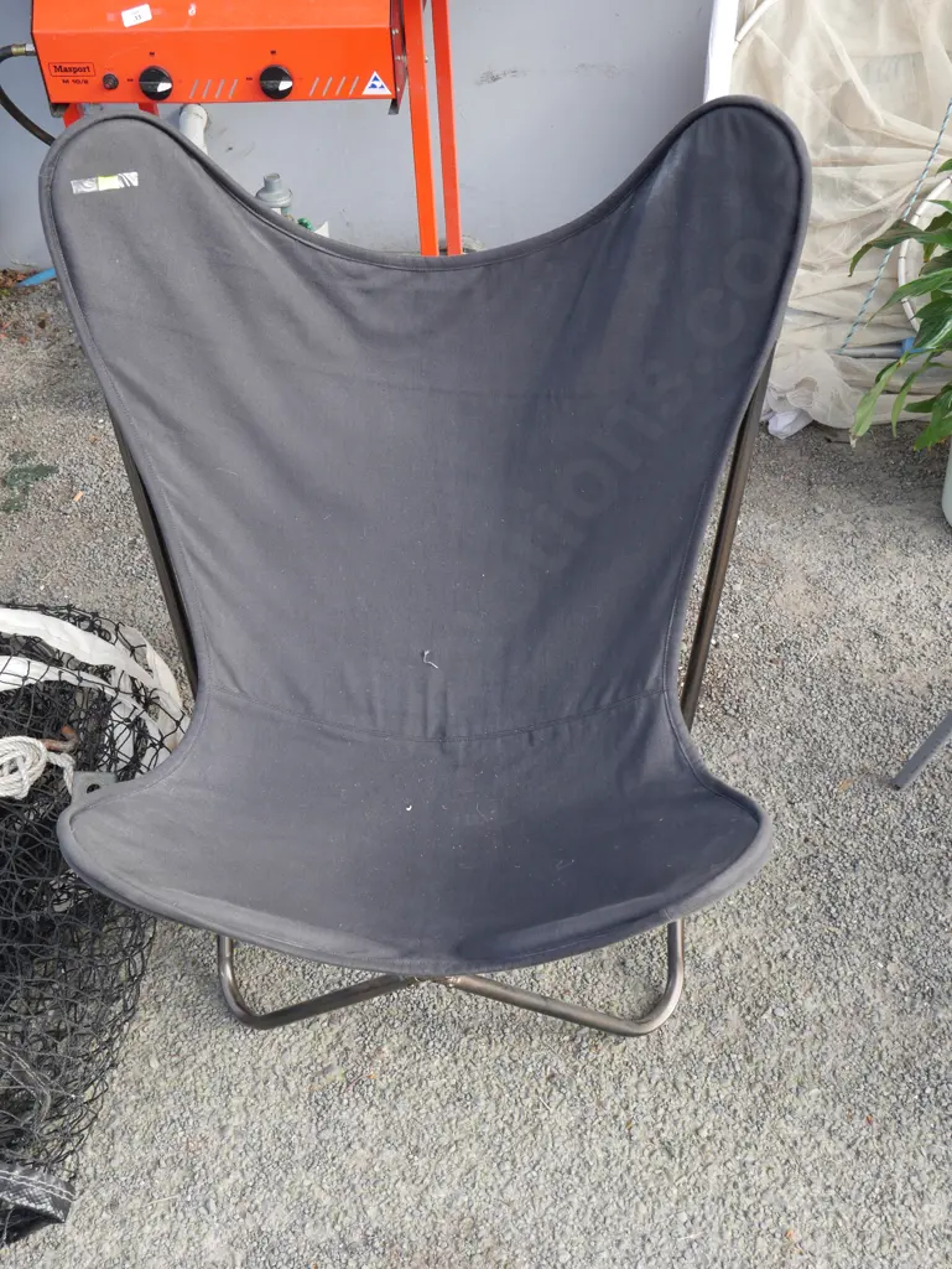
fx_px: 1392
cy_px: 634
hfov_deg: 37.8
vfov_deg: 49.0
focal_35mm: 38
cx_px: 476
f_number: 5.6
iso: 200
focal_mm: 19
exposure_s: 1/160
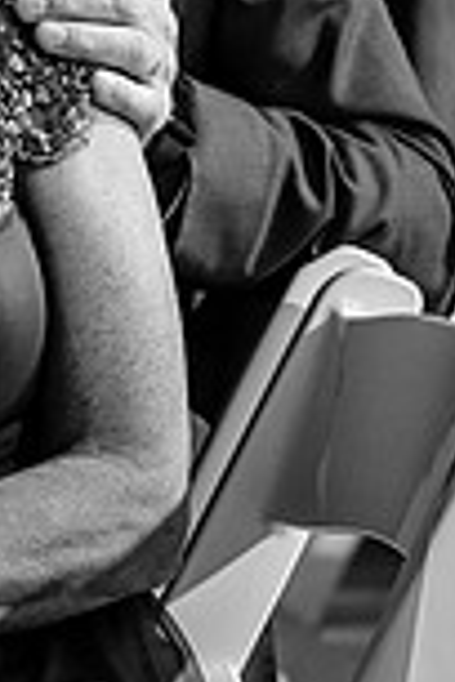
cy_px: 187
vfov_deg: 6.6
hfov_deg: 4.4
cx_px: -120
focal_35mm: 310
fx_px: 5877
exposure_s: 1/200
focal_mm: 70
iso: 2000
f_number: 4
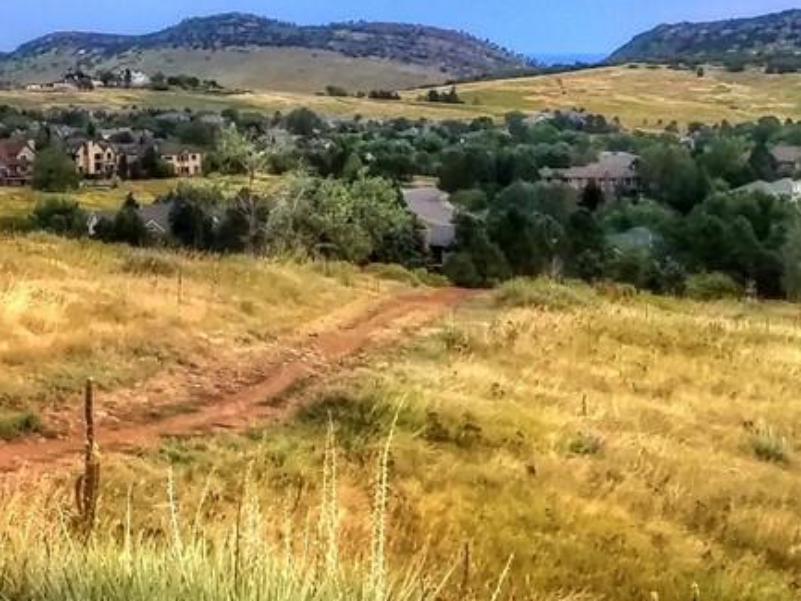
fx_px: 2222
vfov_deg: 14.9
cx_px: -76
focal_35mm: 96
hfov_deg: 19.6
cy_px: -96
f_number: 1.7
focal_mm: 4.2
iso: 50
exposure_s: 1/321
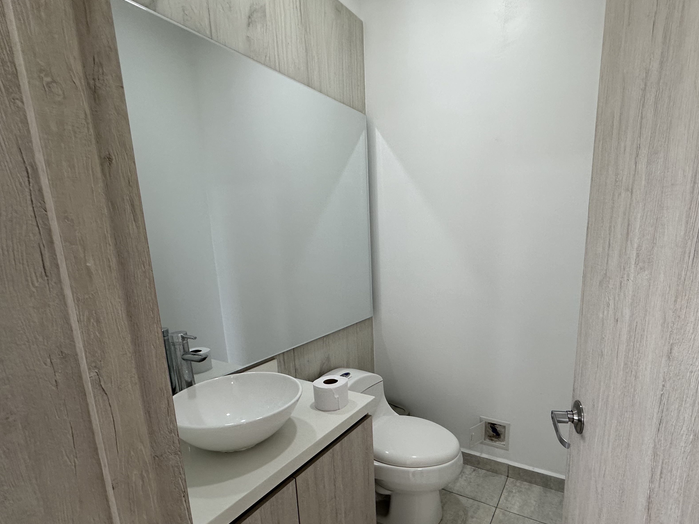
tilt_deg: -10.8
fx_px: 363
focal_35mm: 18
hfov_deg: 86.6
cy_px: 303
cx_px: 420
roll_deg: +0.2
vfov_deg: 71.1
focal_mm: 2.22
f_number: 2.2
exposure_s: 1/120
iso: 200
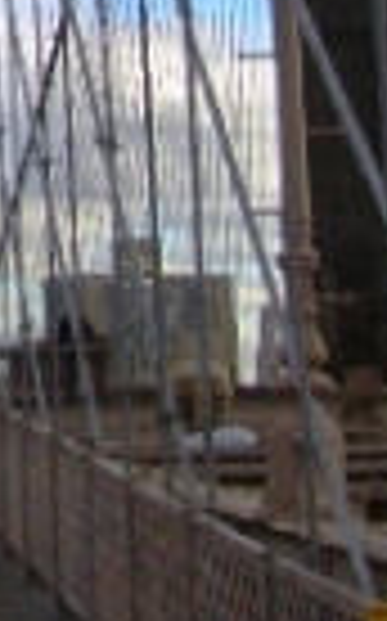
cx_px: -281
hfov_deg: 6.3
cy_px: -668
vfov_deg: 9.5
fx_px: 3450
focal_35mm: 204
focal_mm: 5.8
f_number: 4.3
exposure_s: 1/250
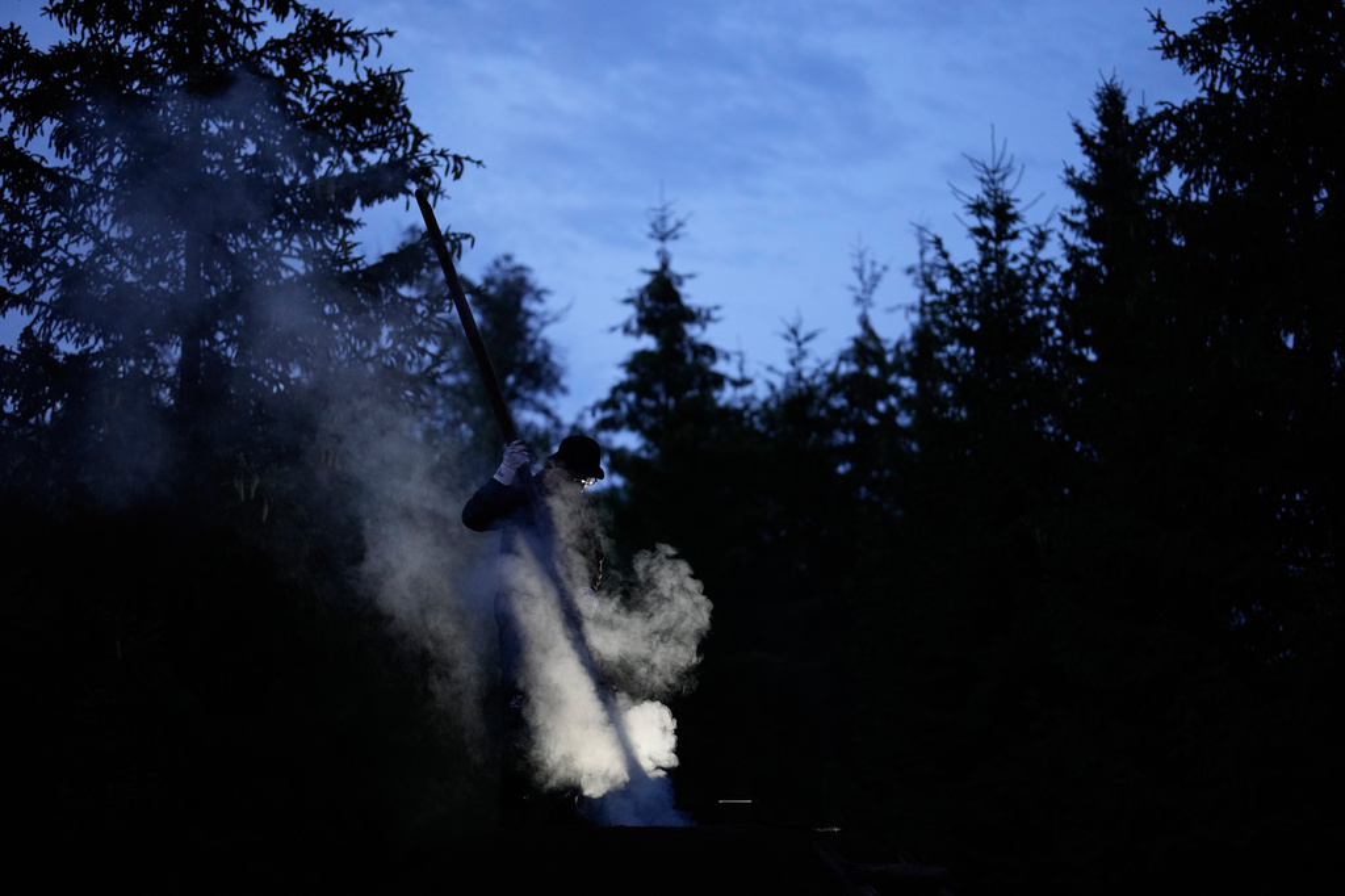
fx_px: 1867
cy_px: 448
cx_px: 672
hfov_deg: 39.6
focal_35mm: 50
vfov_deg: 27.0
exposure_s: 1/125
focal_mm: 50
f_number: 1.2
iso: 1600
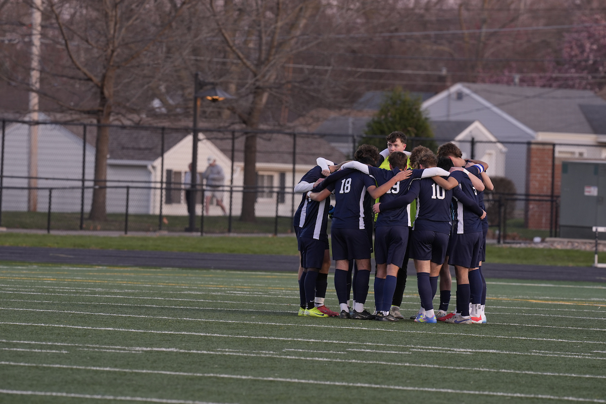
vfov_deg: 3.4
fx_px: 6733
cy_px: 202
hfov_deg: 5.2
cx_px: 303
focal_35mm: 400
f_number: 8
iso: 640
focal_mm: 400
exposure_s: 1/80
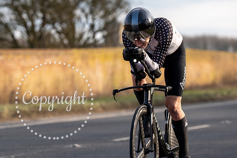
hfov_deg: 9.8
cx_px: 125
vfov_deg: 6.5
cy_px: 53
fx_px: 1382
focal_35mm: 210
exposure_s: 1/800
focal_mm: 158
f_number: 4
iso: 160
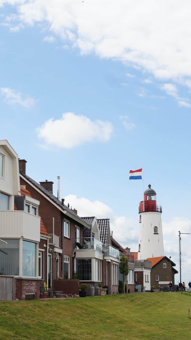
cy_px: 210
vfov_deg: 38.3
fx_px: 486
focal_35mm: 54
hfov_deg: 22.2
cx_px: 98
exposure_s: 1/200
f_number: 10
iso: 100
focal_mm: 18
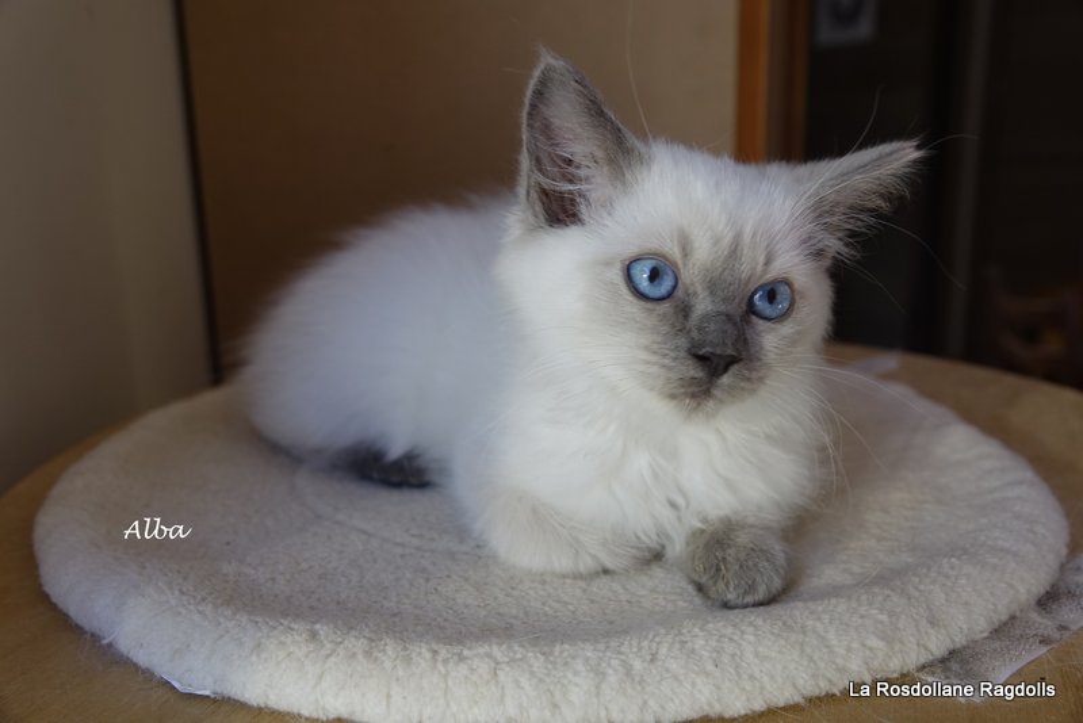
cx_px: 542
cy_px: 362
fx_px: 903
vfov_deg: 43.6
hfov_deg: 61.9
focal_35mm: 30
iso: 100
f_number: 2.8
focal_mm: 11.03
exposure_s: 1/60
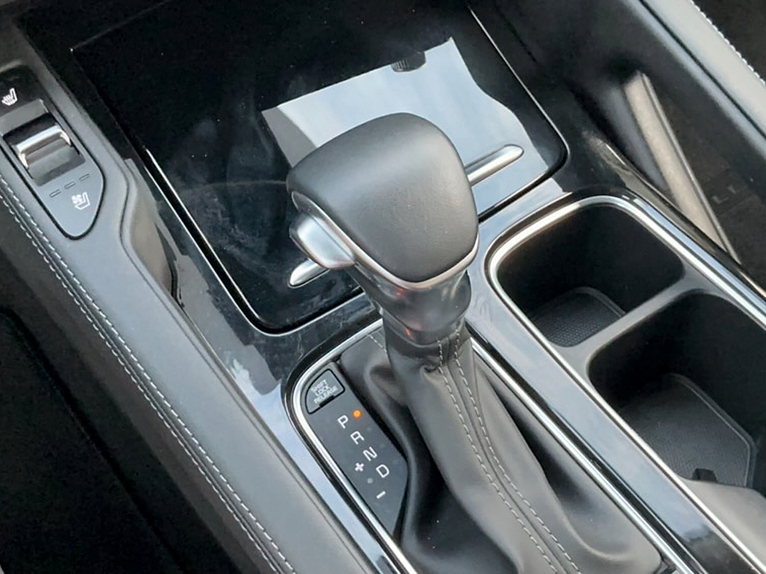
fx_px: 841
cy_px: 291
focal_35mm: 38
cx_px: 383
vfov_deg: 37.7
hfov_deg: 49.0
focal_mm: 3
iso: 320
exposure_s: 1/60
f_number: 1.8
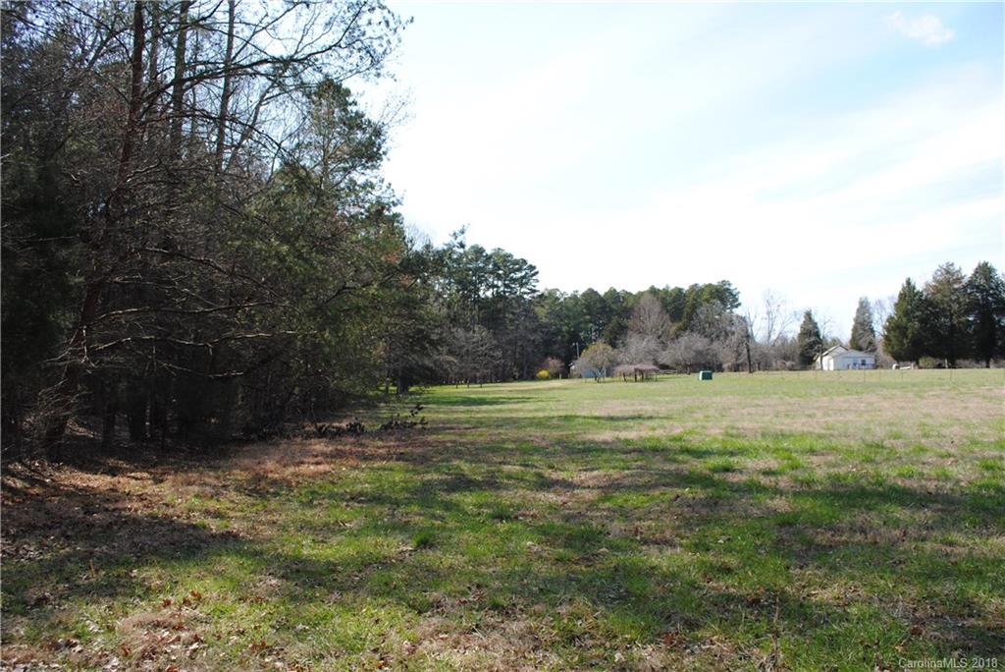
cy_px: 336
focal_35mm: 27
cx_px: 502
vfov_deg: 48.0
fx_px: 754
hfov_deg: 67.4
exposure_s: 1/200
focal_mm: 18
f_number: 6.3
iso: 100
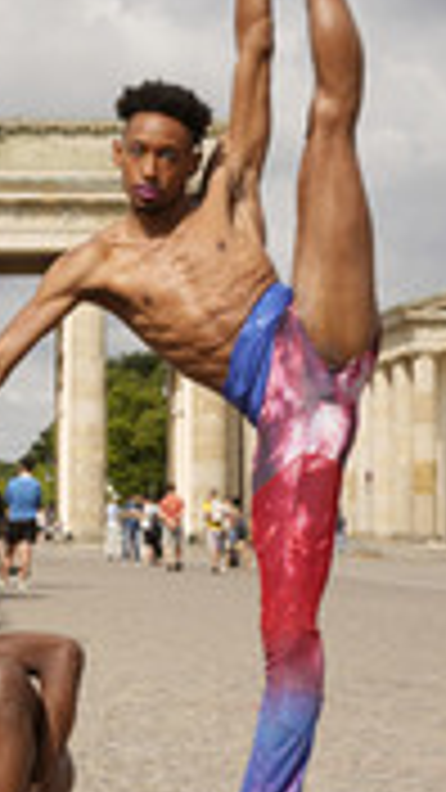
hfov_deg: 12.9
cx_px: -137
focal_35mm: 91
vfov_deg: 23.4
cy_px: 414
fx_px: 1913
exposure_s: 1/250
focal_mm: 34
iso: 50
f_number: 8
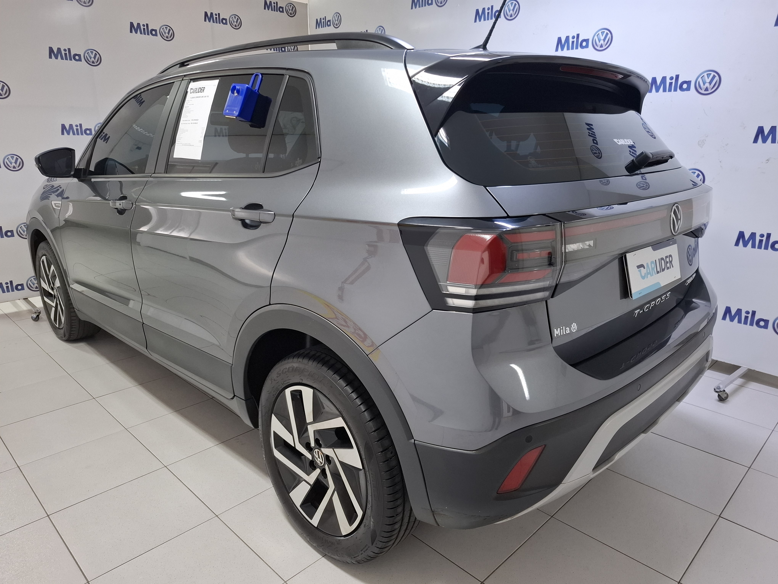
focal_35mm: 23
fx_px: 517
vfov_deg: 58.9
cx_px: 389
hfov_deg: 73.9
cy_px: 292
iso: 250
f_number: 1.8
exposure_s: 1/40
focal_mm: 5.54
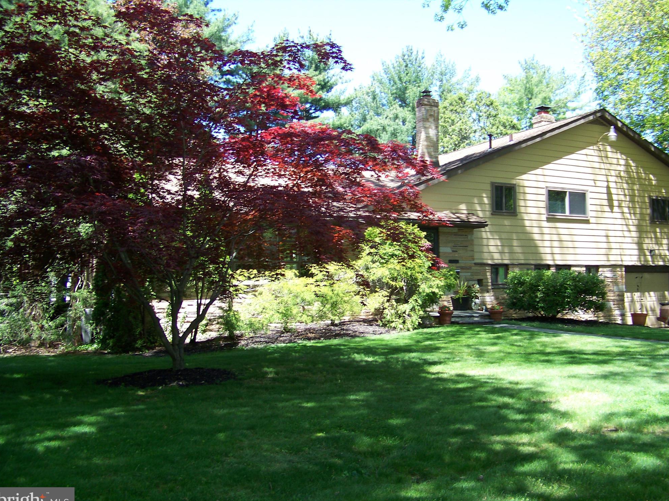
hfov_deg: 50.1
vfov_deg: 38.7
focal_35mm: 37
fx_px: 715
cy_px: 257
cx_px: 334
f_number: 2.8
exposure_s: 1/125
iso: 64
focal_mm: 5.85
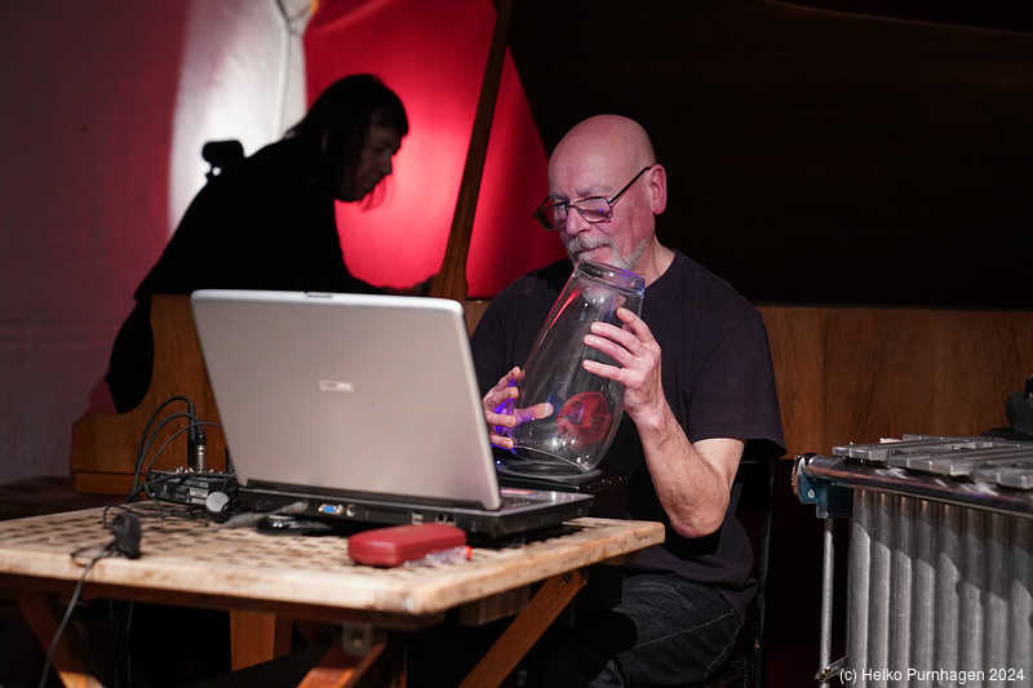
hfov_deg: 28.8
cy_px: 344
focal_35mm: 70
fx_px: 2008
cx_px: 516
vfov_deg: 19.4
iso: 3200
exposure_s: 1/50
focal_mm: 70
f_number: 2.8
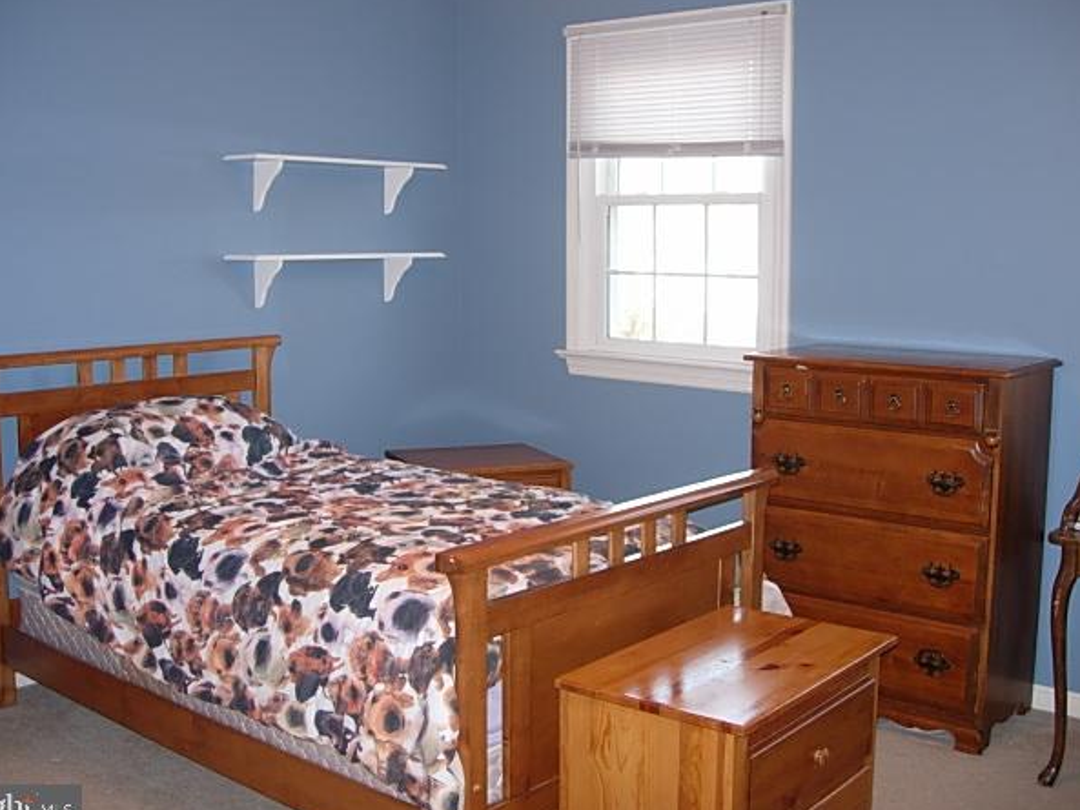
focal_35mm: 41
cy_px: 395
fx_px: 1279
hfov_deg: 45.8
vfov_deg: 35.1
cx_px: 523
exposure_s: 1/32
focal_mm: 7.8
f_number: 2.8
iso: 79
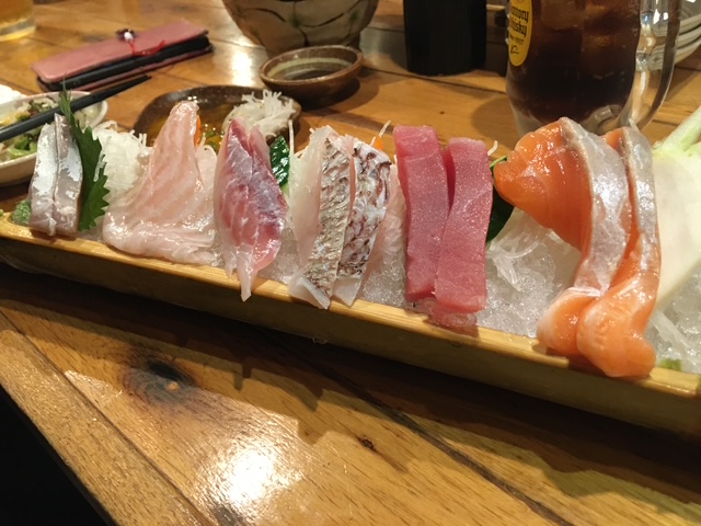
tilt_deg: -35.3
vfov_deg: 48.2
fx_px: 587
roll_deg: +8.4
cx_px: 350
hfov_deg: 61.7
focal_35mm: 29
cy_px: 263
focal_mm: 4.15
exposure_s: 1/15
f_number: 2.2
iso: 200
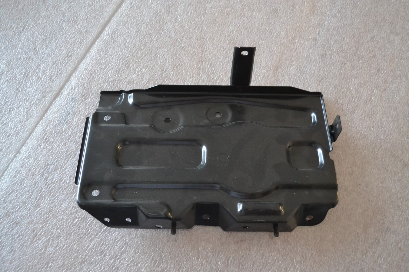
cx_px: 204
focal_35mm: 36
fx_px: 409
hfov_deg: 53.1
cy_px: 136
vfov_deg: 36.9
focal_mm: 24
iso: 3200
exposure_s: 1/20
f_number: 4
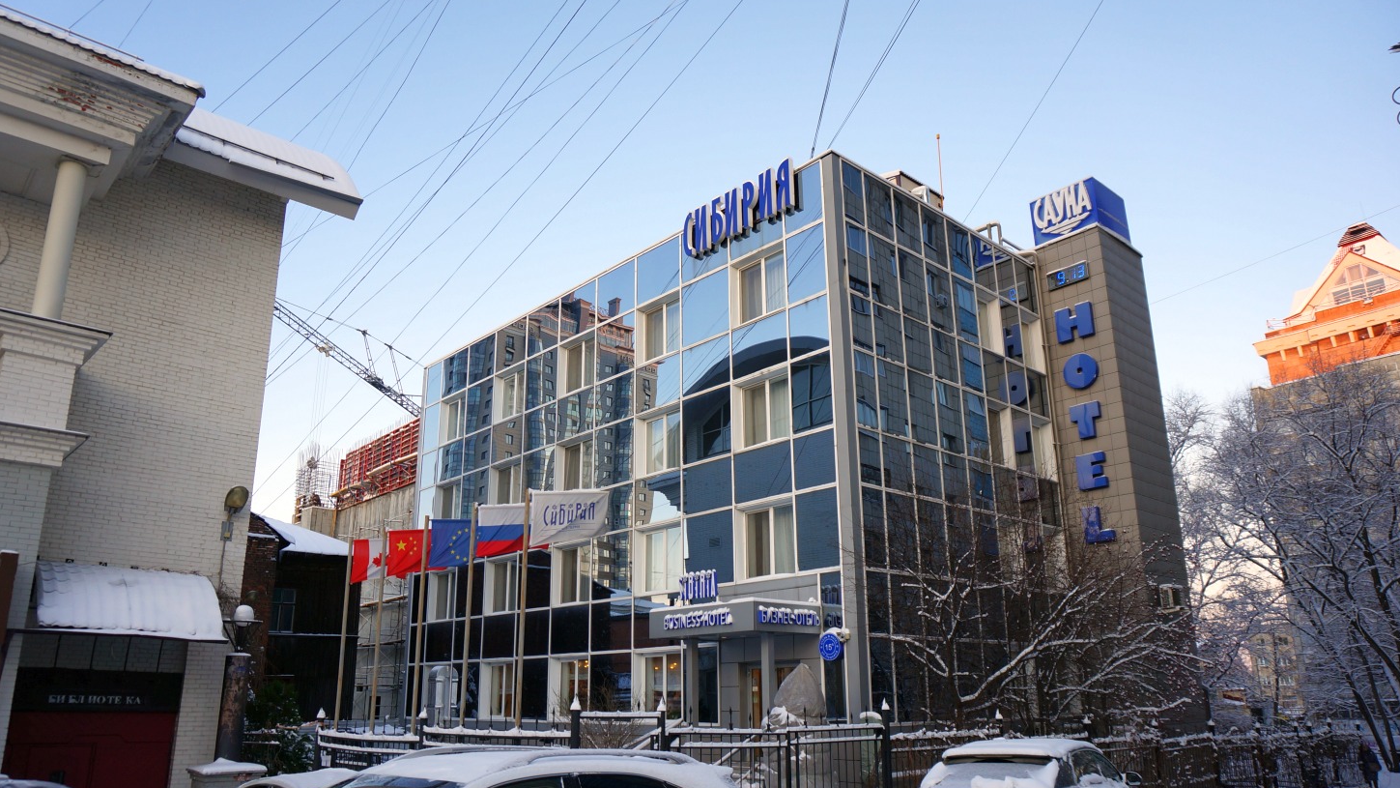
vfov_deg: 44.3
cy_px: 443
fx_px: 965
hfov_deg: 71.9
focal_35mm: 26
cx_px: 692
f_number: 4.5
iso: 100
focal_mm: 16
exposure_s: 1/60
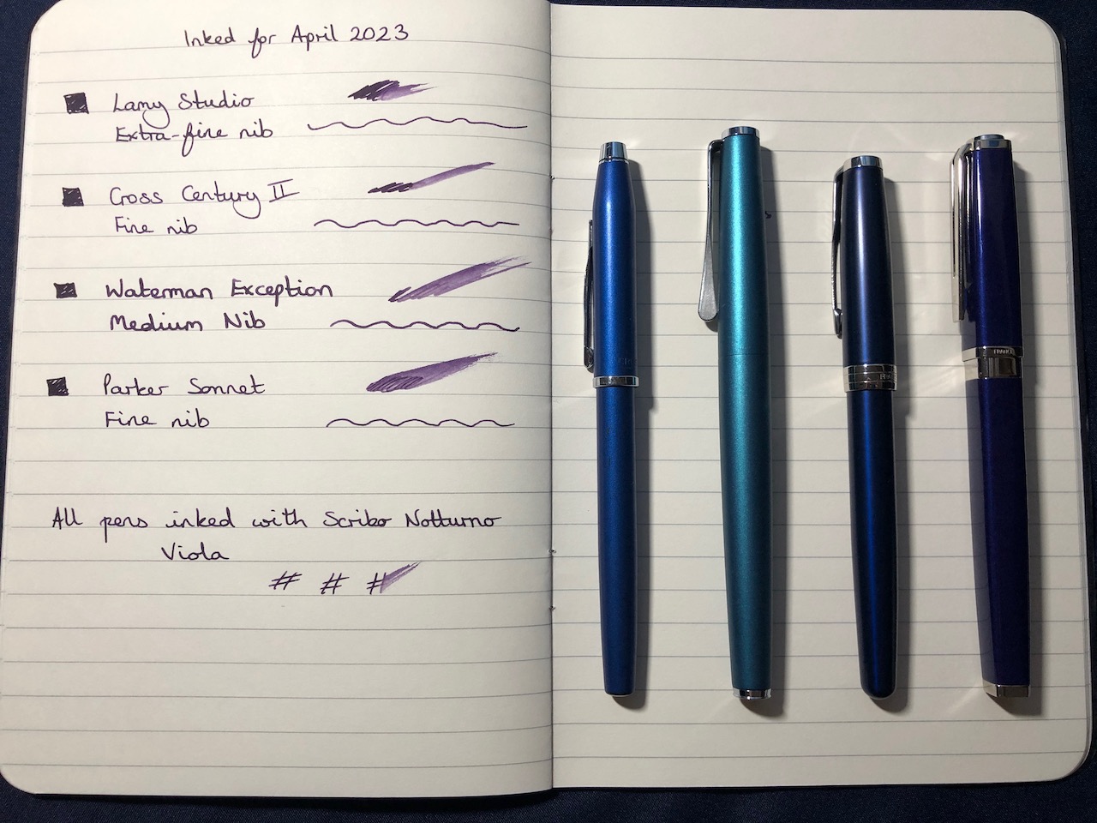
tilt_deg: -85.0
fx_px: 887
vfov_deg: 49.7
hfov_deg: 63.4
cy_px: 412
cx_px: 548
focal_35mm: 28
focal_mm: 4
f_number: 1.8
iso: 32
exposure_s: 1/30
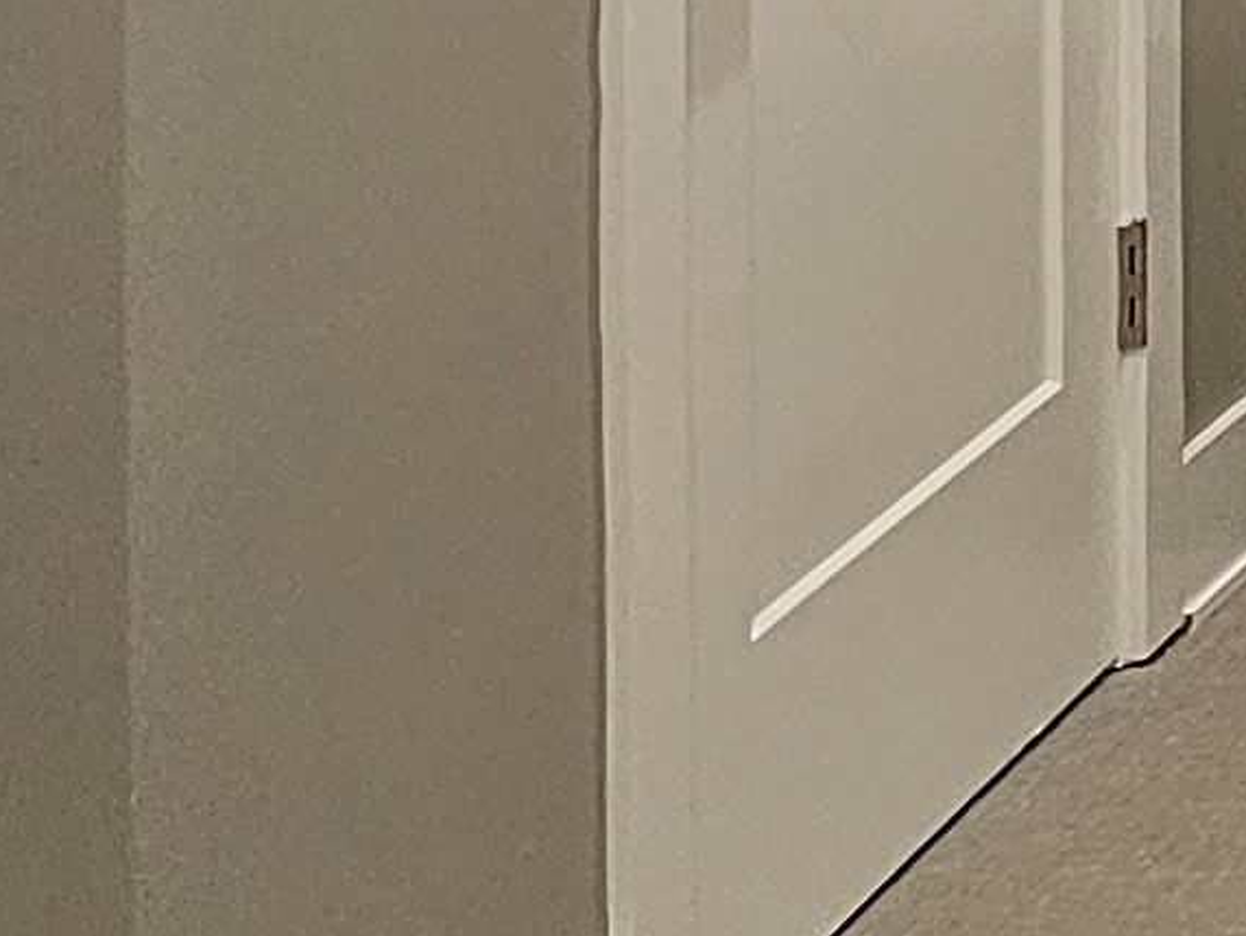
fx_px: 5799
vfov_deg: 8.5
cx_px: 3221
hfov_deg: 10.2
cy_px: -1235
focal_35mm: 161
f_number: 1.7
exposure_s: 1/120
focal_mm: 6.3
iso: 800
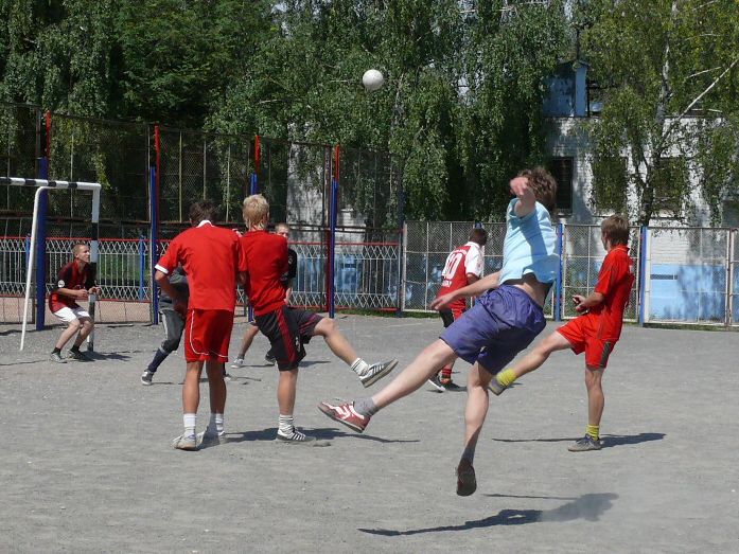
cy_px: 277
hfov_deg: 52.6
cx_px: 370
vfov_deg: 40.7
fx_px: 747
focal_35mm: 35
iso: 100
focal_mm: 7.4
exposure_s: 1/800
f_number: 5
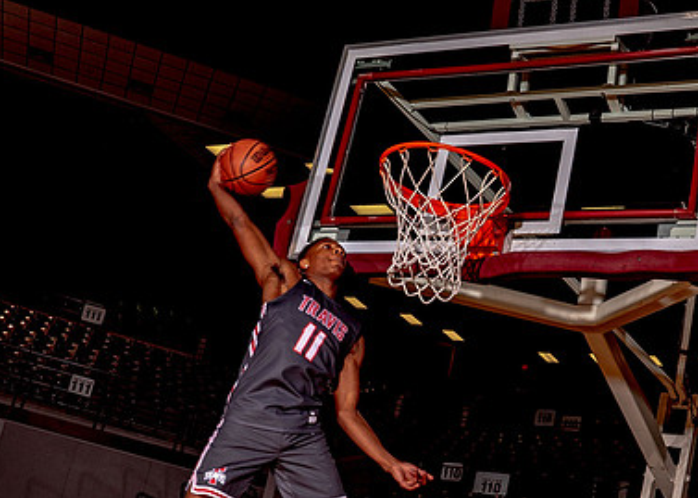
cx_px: 433
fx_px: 1189
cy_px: 276
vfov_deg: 23.6
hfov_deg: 32.6
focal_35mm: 60
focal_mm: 24
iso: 100
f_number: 8
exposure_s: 1/125
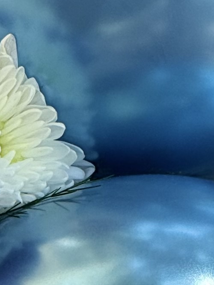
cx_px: -147
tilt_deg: -19.8
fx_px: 5980
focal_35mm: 726
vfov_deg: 2.7
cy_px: 562
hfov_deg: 2.0
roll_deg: +3.4
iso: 50
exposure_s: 1/298
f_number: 2.8
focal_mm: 15.66
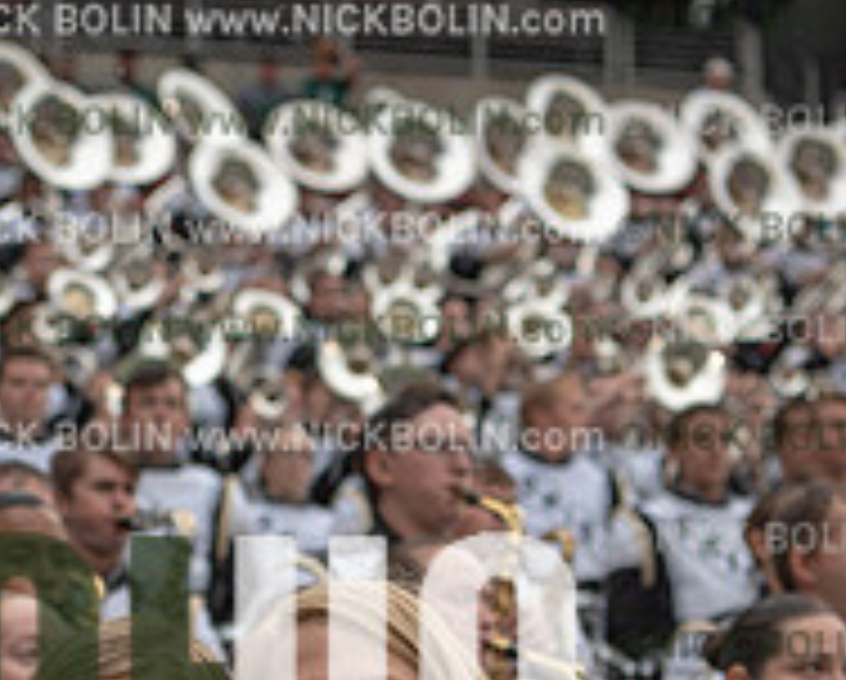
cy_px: 750
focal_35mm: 130
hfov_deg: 14.7
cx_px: 256
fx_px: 3260
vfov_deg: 11.7
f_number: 2.8
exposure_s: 1/1000
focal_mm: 45
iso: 250
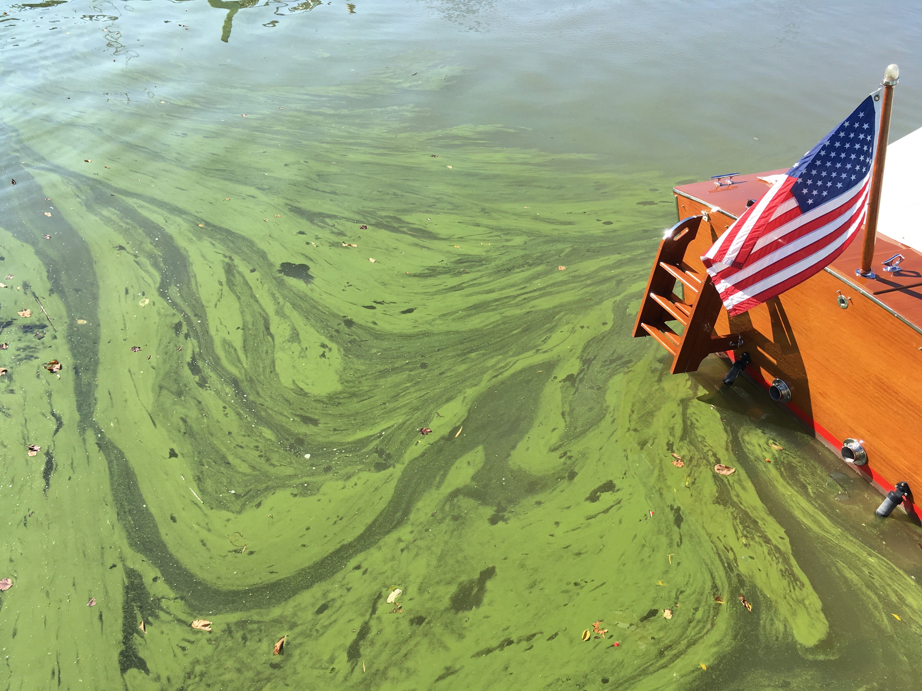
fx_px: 772
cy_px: 346
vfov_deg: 48.2
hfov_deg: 61.7
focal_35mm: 29
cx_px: 461
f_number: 2.2
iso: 25
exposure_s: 1/950
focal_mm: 4.15
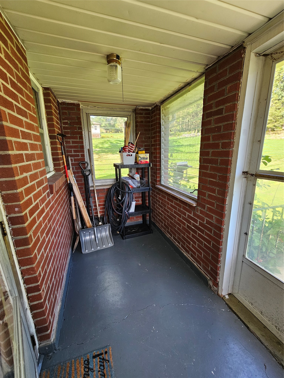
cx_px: 142
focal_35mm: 13
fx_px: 142
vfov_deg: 106.2
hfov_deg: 89.9
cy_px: 189
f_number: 2.2
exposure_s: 1/60
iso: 80
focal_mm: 2.2
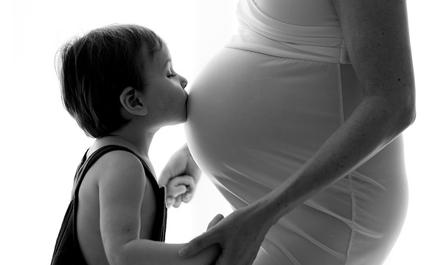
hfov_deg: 26.1
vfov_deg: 16.5
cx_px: 239
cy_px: 109
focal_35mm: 79
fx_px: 913
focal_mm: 50
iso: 100
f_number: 2.2
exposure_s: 1/160
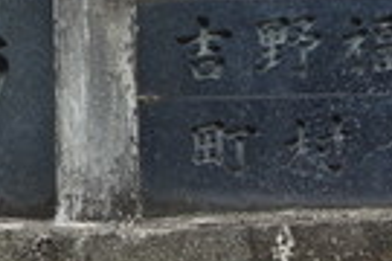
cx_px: -145
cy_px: 136
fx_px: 2025
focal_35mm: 186
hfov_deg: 10.8
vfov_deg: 7.4
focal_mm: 20.85
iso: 125
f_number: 5.6
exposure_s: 1/160
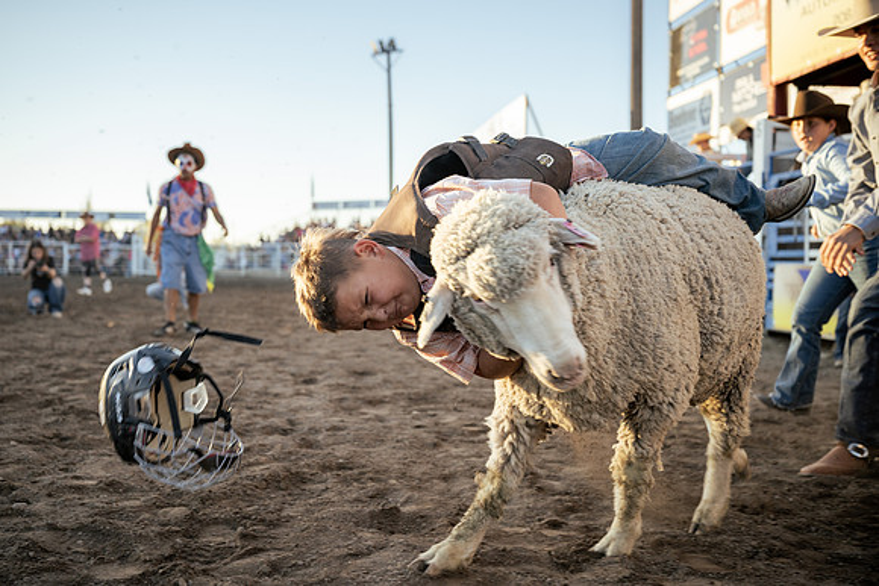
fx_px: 947
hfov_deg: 49.7
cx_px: 405
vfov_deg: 34.4
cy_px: 270
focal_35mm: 39
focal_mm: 36
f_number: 3.2
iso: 160
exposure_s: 1/400
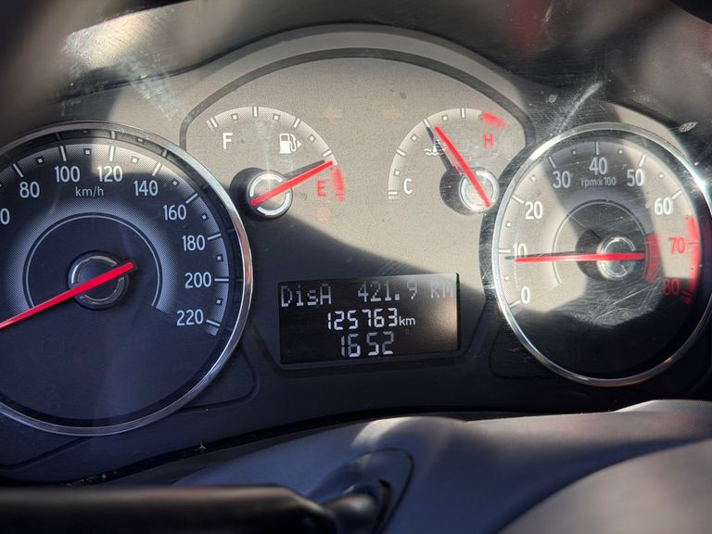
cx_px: 356
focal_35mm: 48
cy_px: 267
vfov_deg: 30.3
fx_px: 987
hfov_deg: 39.7
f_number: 1.78
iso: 50
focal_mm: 6.76
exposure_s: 1/158
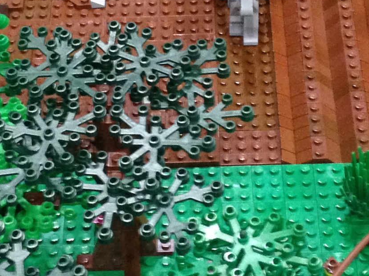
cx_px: 174
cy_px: 54
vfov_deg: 11.4
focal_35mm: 130
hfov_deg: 15.2
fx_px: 1385
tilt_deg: -45.2
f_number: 2.4
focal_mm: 4.12
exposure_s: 1/20
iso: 250
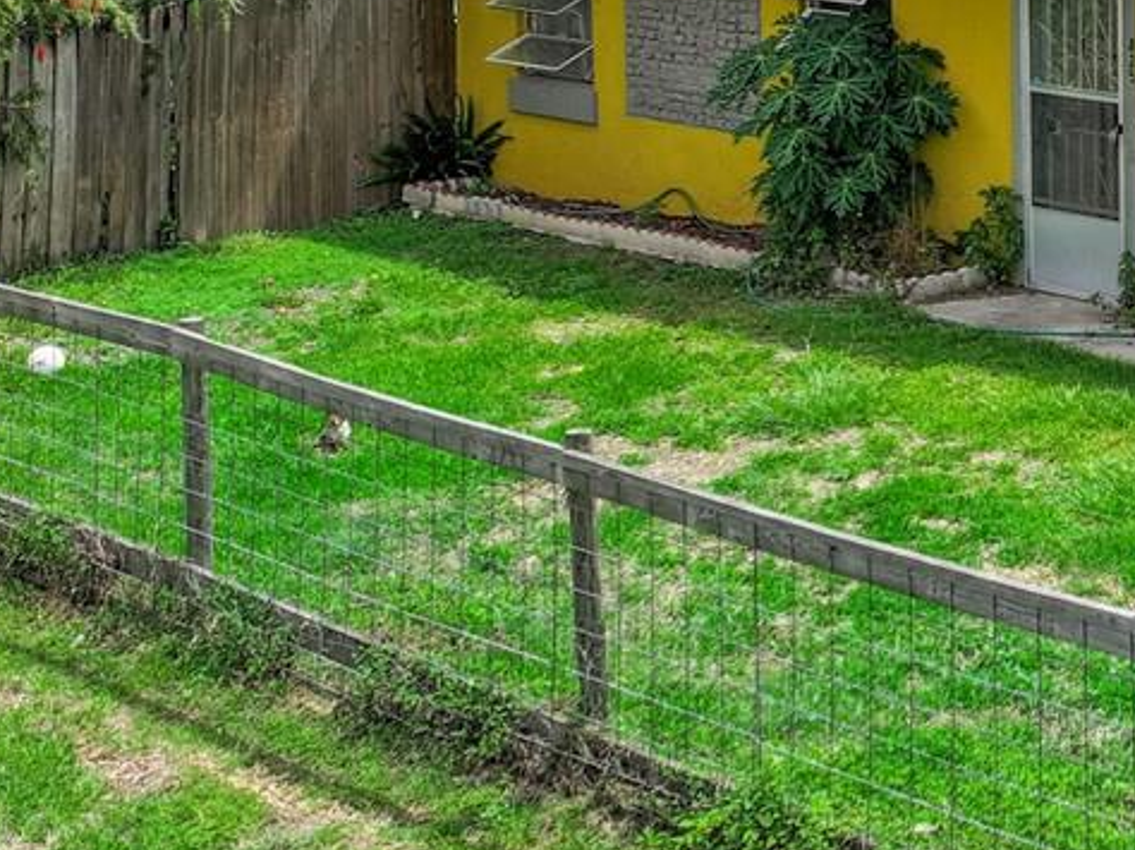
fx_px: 2655
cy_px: 476
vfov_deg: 18.2
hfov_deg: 22.7
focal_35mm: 81
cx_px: 1271
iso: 110
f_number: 2.8
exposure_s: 1/3000
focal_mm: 12.3
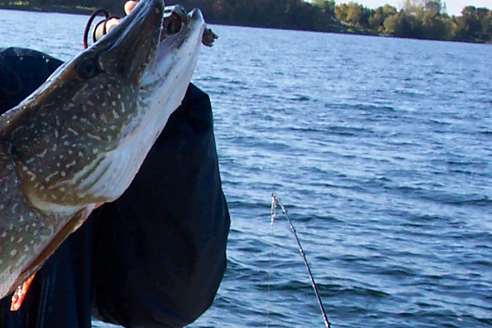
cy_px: 257
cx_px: -149
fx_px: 1435
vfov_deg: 13.0
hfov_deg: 18.1
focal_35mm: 105
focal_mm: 8
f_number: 4.8
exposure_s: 1/250
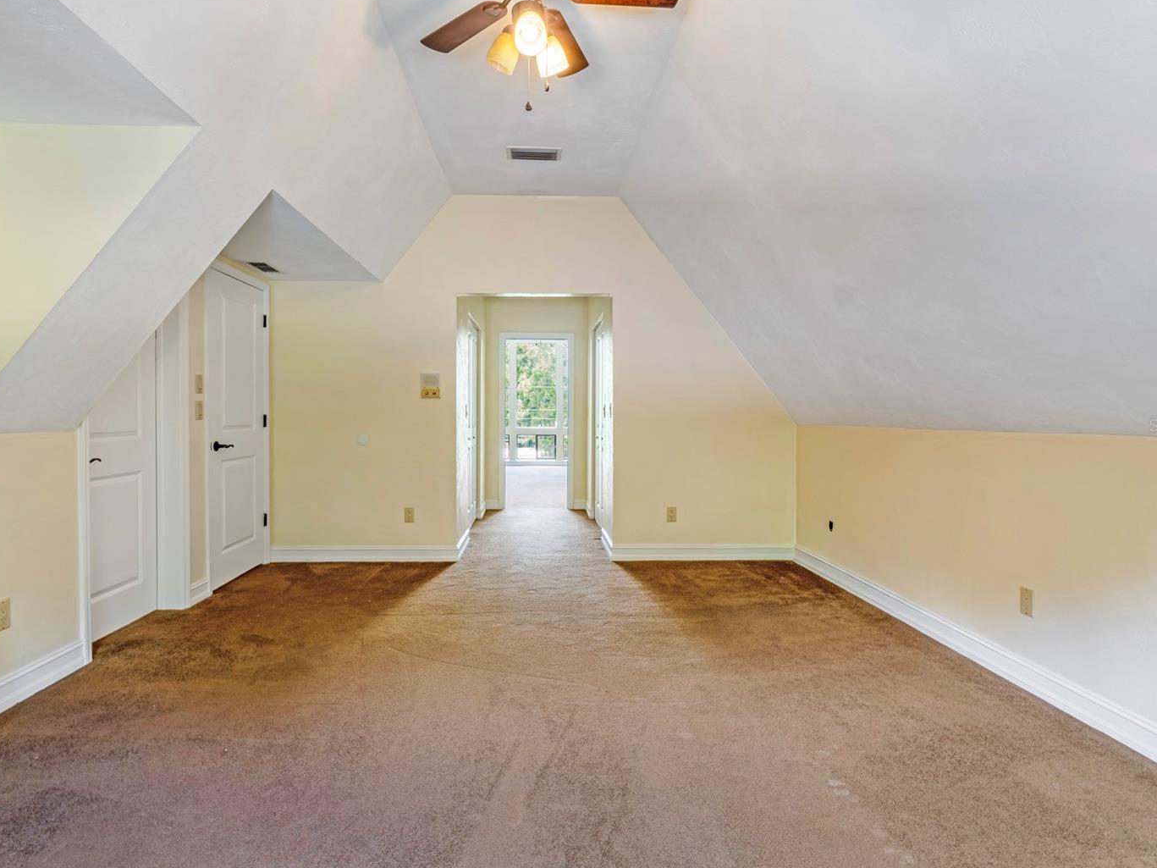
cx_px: 548
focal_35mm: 19
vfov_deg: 69.9
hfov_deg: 85.9
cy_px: 425
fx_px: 620
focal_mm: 11
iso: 250
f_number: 9
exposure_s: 1/60
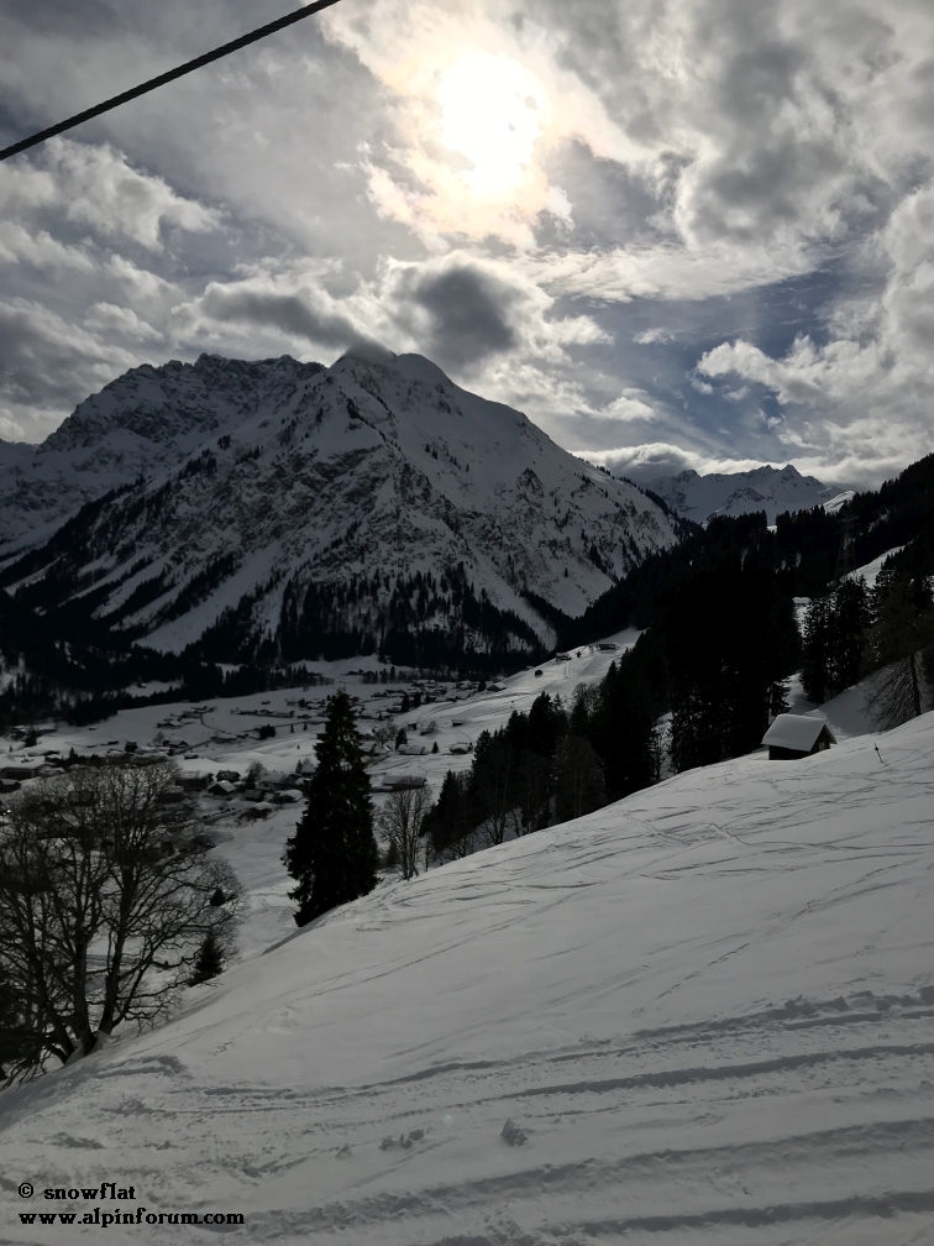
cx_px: 467
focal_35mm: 28
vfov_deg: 63.4
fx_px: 1007
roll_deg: -3.5
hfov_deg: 49.7
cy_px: 623
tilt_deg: -0.1
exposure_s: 1/19231
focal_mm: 3.99
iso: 25
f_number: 1.8
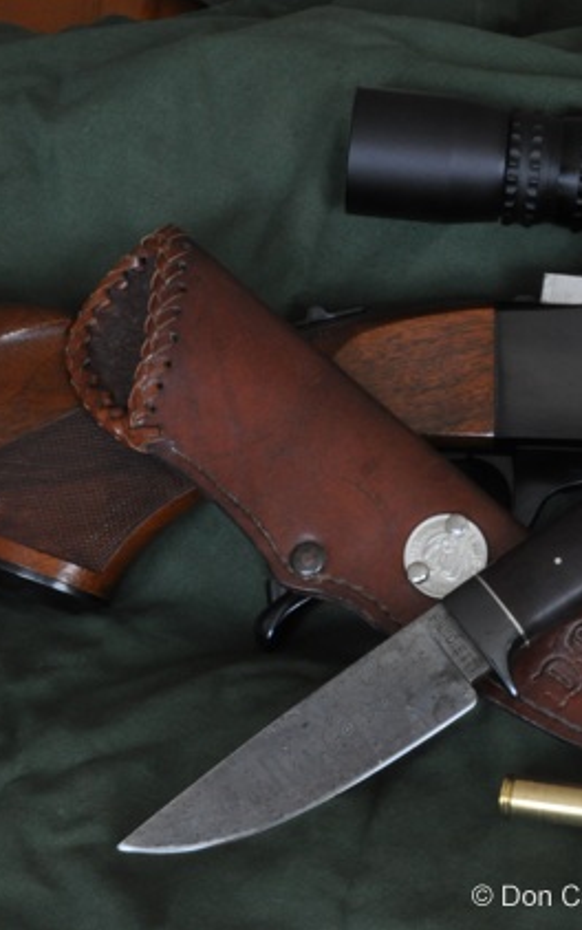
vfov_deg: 23.5
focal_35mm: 88
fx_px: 2232
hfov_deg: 14.6
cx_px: 586
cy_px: 466
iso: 1000
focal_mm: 38
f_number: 32
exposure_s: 1/8
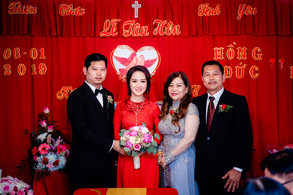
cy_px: 96
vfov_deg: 21.0
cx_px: 146
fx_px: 529
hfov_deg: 31.0
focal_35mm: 65
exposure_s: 1/160
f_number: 2.8
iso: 1250
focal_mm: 64
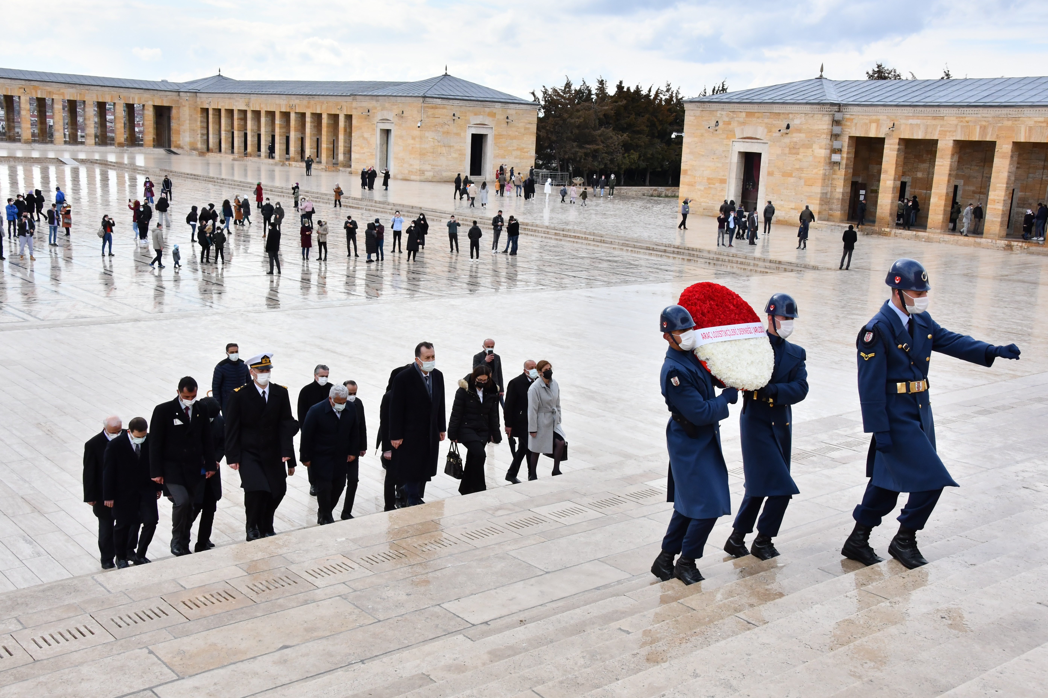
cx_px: 524
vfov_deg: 35.9
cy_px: 349
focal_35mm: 37
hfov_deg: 51.9
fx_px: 1077
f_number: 14
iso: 1000
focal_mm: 25
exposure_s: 1/800
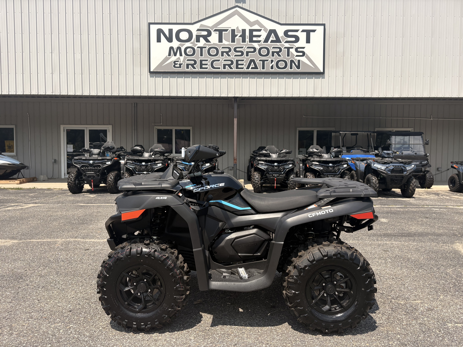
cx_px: 232
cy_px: 174
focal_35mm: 26
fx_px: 348
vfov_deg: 53.1
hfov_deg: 67.3
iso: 50
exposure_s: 1/2639
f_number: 1.6
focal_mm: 5.96
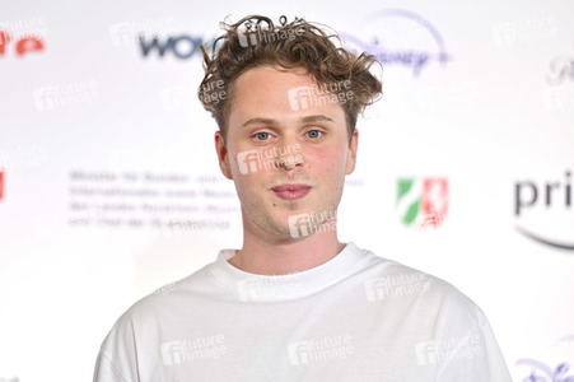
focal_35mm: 110
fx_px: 1753
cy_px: 191
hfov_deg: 18.6
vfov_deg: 12.4
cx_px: 287
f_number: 2.8
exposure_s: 1/320
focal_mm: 110
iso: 400
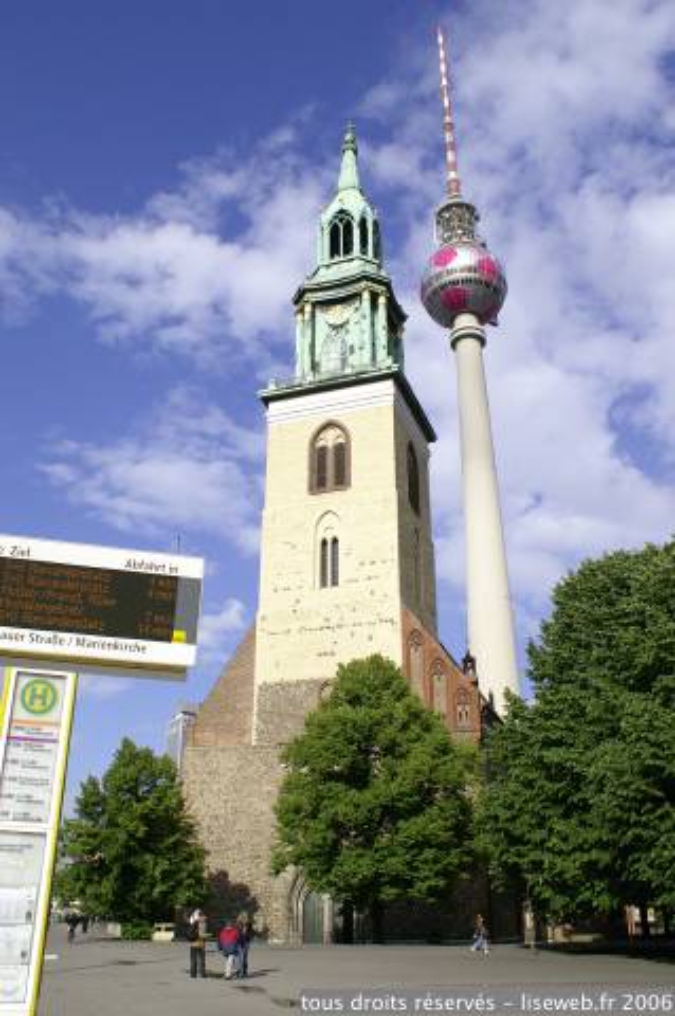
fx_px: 846
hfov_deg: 43.5
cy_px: 508
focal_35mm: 30
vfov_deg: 62.0
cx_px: 338
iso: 100
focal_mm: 20
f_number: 9
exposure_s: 1/250
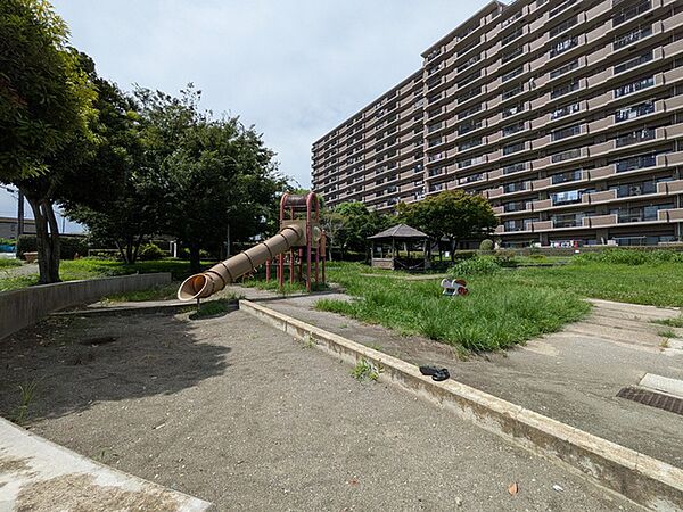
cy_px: 256
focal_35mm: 14
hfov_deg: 102.1
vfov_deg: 85.7
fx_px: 276
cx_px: 342
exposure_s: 1/2294
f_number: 2.2
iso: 51
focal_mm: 1.83
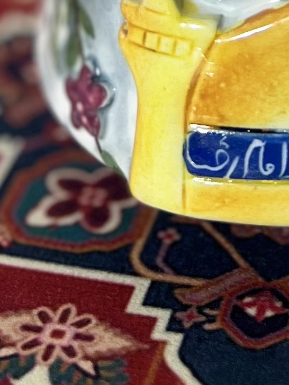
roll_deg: +0.8
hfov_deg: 10.2
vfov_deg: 11.7
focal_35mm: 144
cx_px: 324
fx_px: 1603
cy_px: -470
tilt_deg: -21.6
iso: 50
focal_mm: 5.7
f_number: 1.5
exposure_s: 1/306
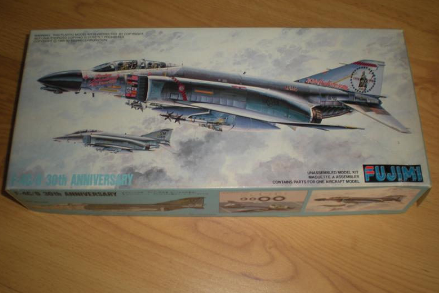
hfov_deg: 48.5
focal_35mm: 40
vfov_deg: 33.4
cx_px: 219
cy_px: 143
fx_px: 488
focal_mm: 6.3
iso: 64
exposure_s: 1/38.4
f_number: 3.1
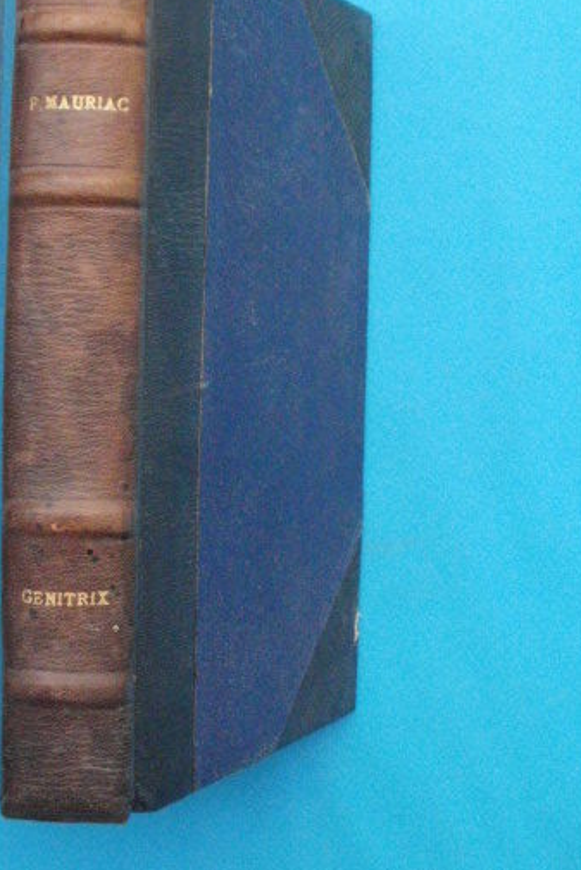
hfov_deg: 23.3
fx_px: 1403
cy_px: 331
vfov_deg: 34.3
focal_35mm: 58
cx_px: 190
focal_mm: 7.7
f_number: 6.3
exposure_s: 1/400
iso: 800
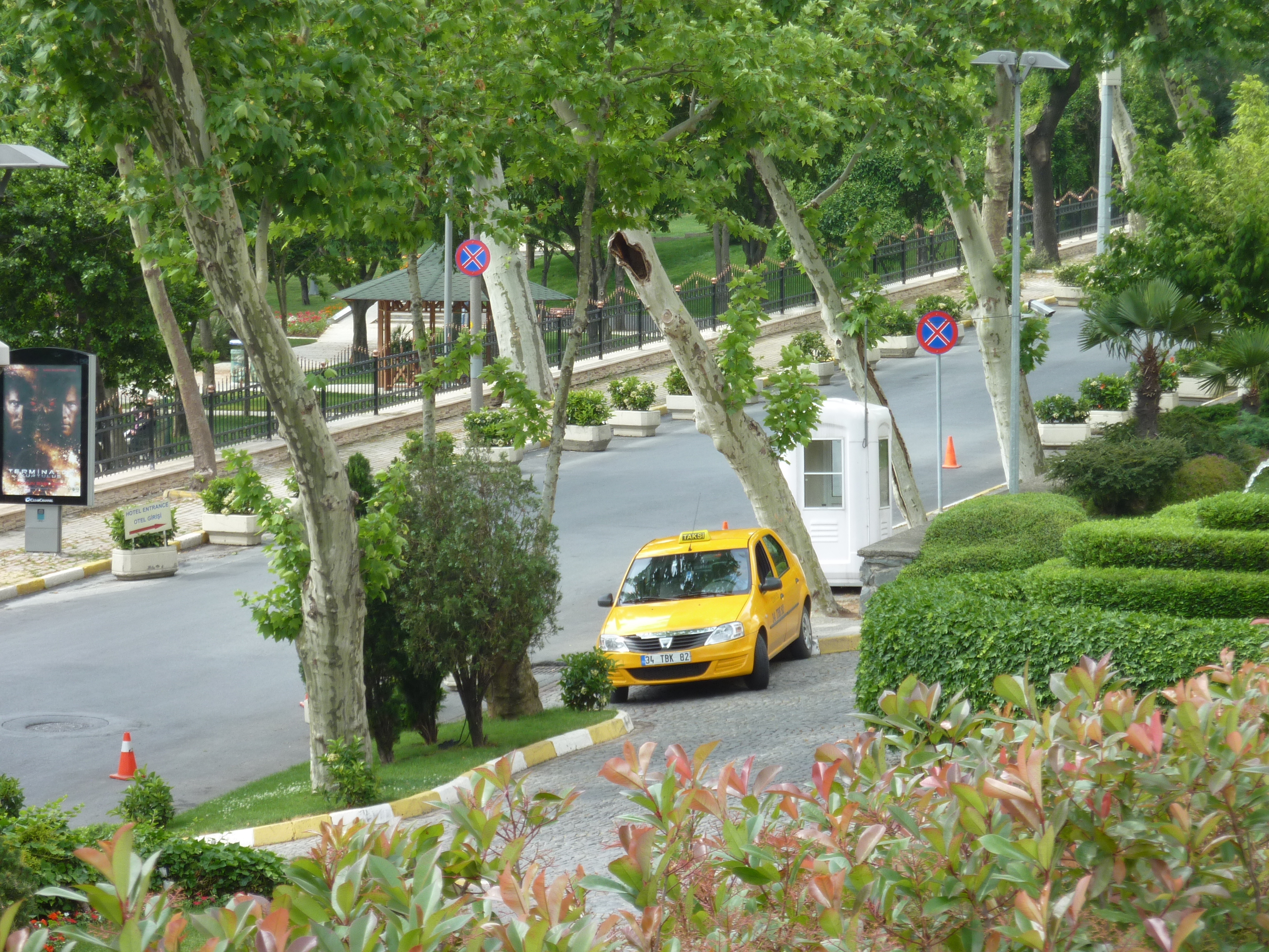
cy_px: 476
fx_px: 5022
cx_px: 634
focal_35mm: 137
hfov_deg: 14.4
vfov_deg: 10.8
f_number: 4.5
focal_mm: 22.5
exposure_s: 1/125
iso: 80
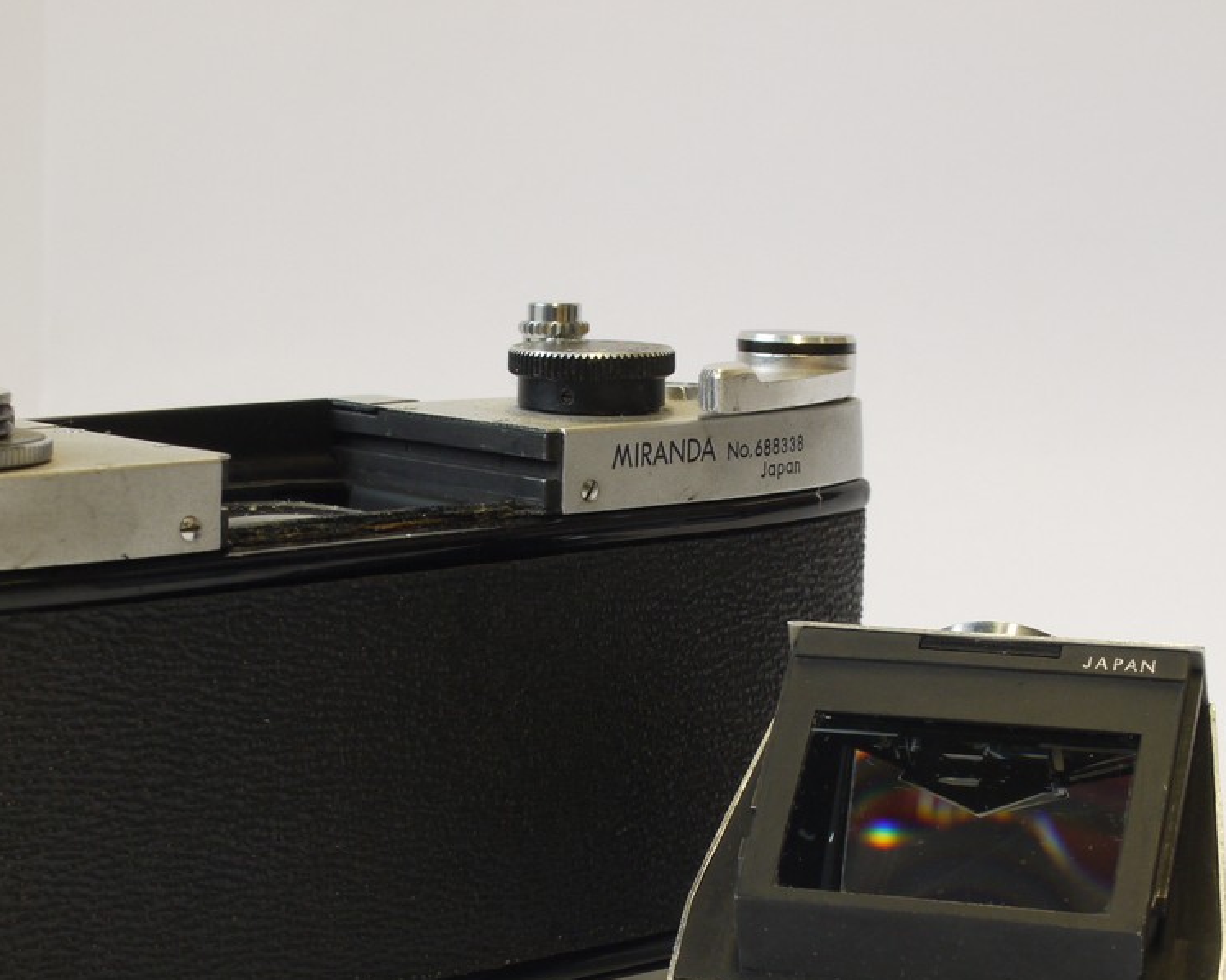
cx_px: 480
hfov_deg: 20.4
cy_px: 729
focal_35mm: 94
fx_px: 3410
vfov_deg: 16.3
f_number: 9
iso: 400
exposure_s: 1/15
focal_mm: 30
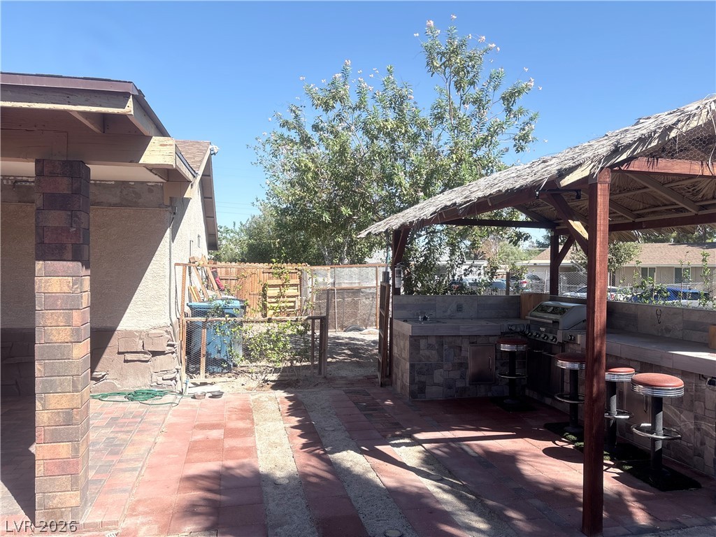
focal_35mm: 26
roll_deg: -0.9
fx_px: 538
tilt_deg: +0.8
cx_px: 358
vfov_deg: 53.1
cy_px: 268
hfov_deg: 67.3
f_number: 1.6
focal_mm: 5.96
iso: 50
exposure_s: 1/2075
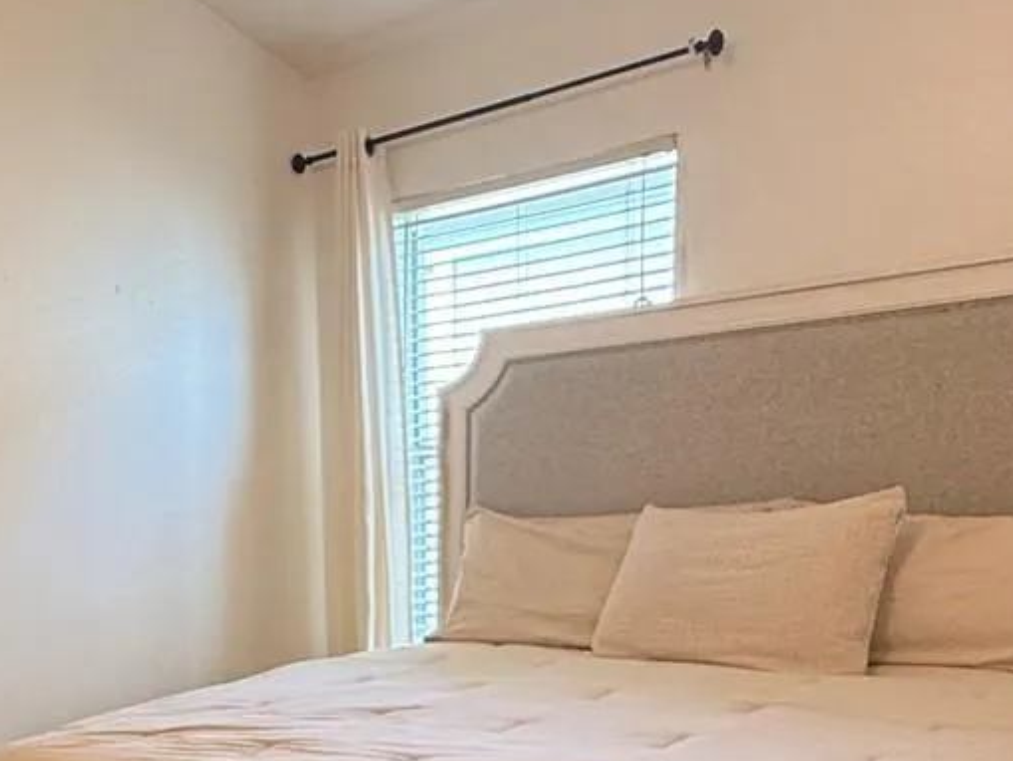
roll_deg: +3.6
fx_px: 1288
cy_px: 763
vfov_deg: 30.5
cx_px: 115
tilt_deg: -12.0
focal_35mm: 44
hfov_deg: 40.0
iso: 200
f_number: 2.2
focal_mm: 2.22
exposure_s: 1/120
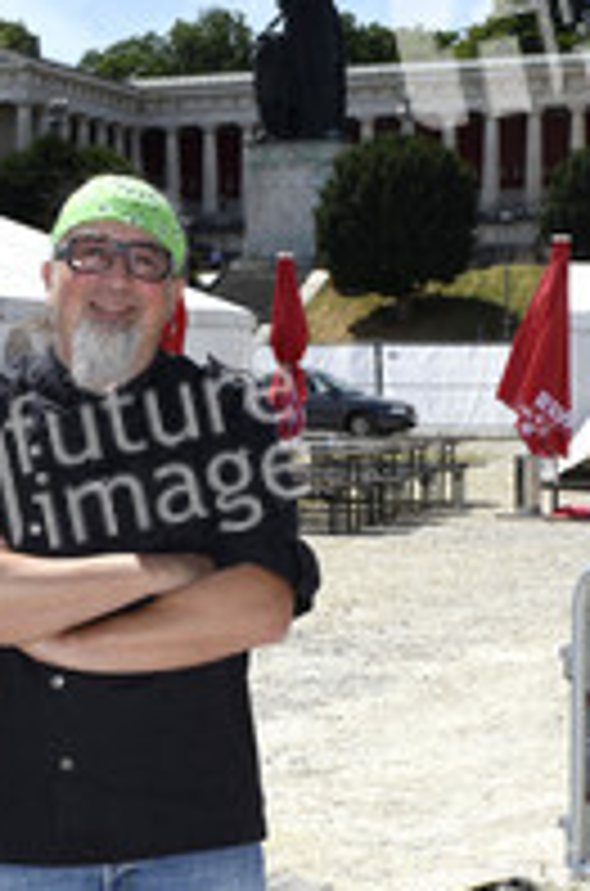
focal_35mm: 82
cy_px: 698
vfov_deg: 24.5
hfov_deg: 16.5
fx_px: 2027
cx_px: 212
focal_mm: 27
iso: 100
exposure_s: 1/160
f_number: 14
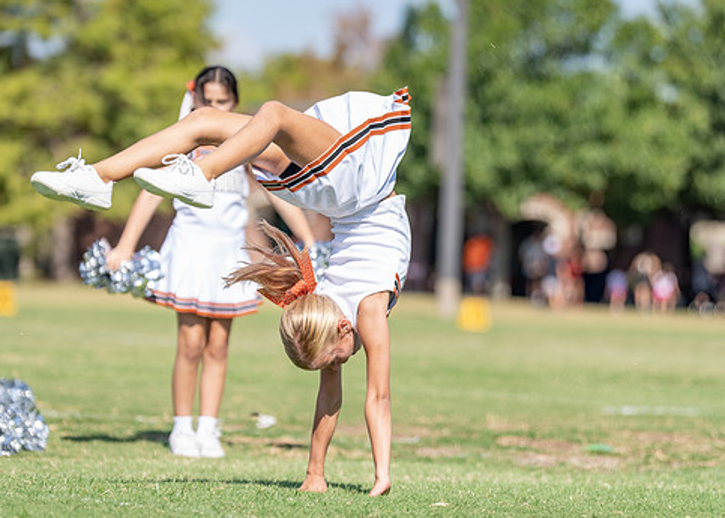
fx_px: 4056
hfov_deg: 10.2
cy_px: 218
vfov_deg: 7.3
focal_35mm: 197
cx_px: 308
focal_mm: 141
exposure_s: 1/1600
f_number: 2.8
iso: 125
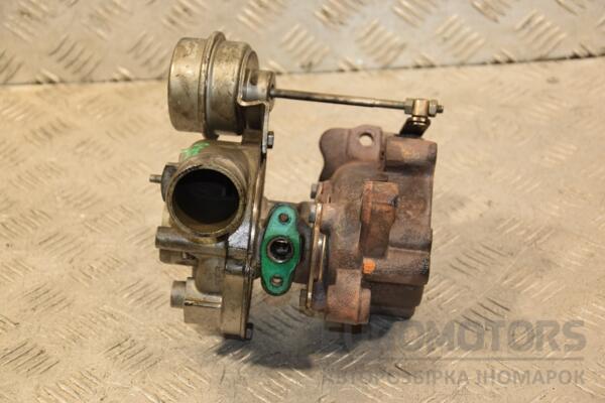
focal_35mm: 93
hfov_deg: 21.9
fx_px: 1563
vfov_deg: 14.7
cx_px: 302
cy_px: 202
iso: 800
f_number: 5.3
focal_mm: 62
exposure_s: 1/100
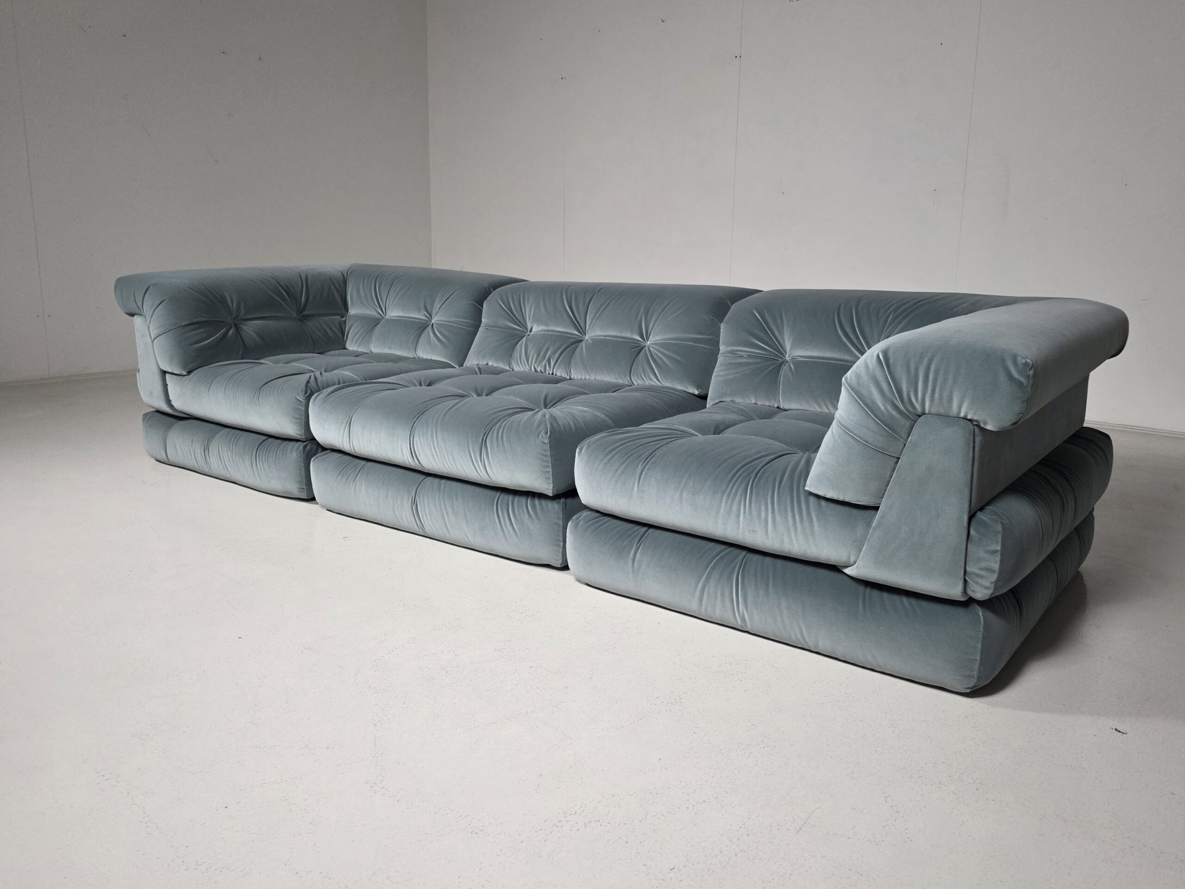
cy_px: 444
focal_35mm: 23
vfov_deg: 58.9
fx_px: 787
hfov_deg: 73.9
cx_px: 592
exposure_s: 1/101
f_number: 1.7
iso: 250
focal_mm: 6.3
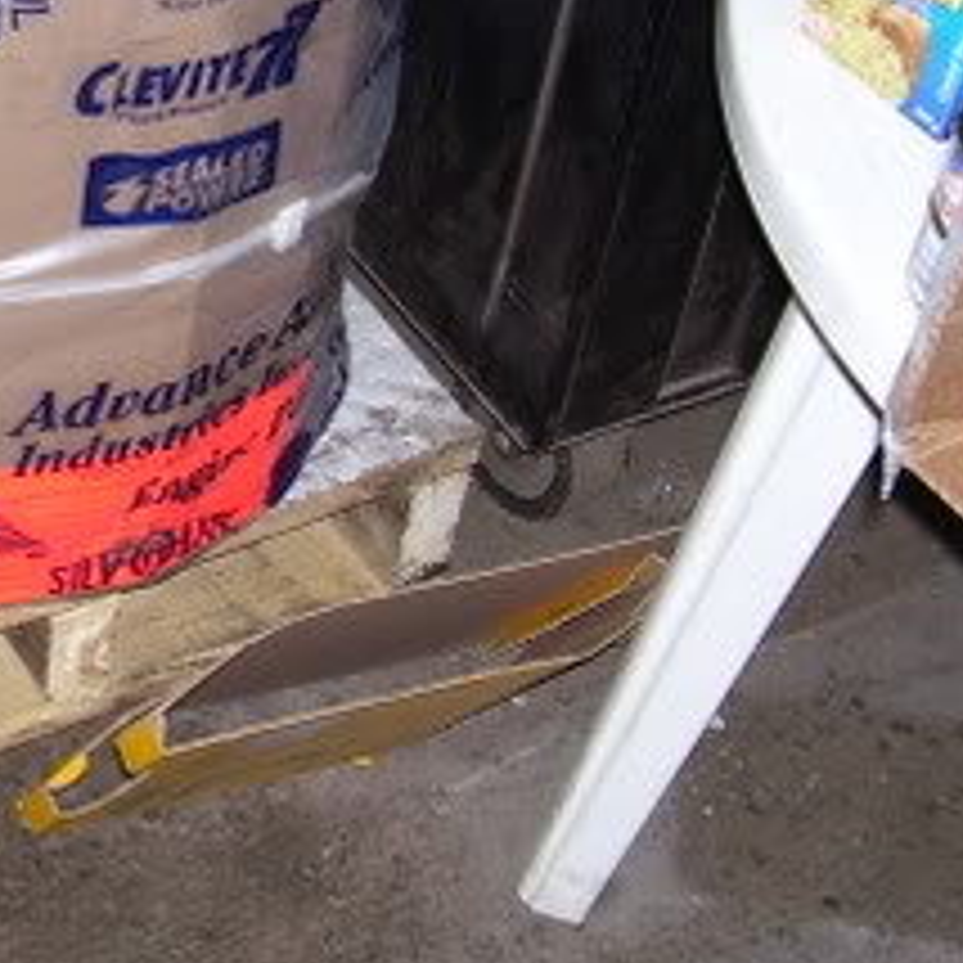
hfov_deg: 18.3
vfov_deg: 19.0
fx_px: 2833
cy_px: 135
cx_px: -184
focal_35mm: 90
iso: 80
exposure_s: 1/60
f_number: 2.7
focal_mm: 5.6
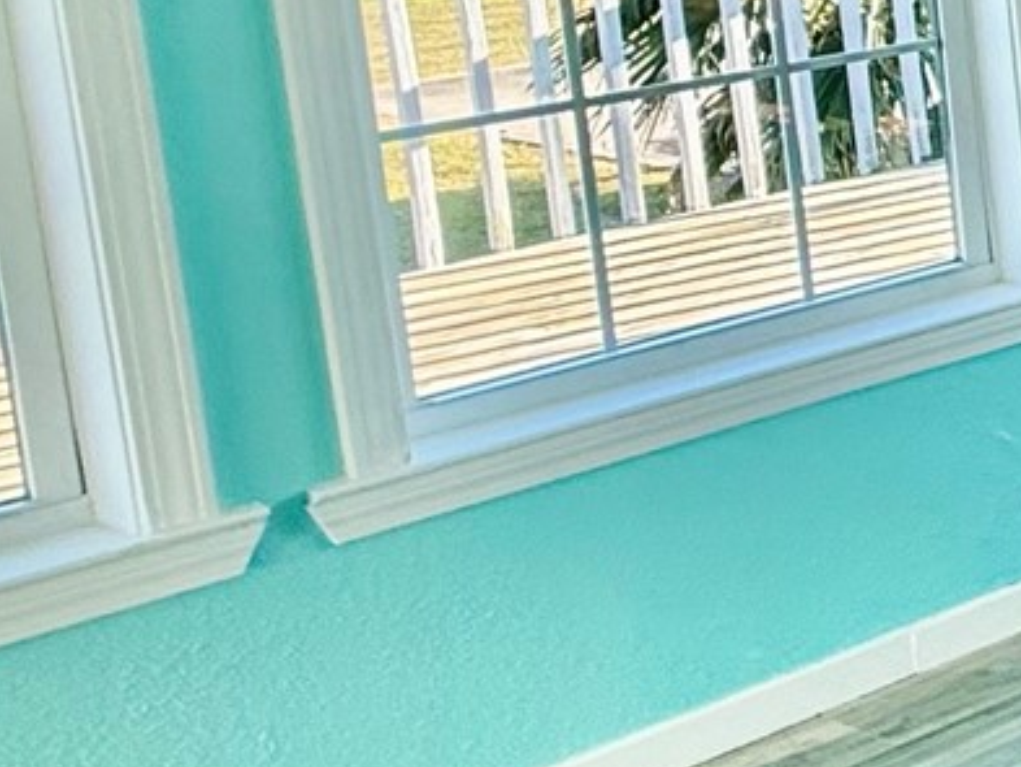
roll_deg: +0.3
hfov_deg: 15.3
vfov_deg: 19.4
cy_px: -68
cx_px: 2426
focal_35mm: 73
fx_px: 2154
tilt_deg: -8.1
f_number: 2.2
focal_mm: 2.22
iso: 80
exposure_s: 1/120
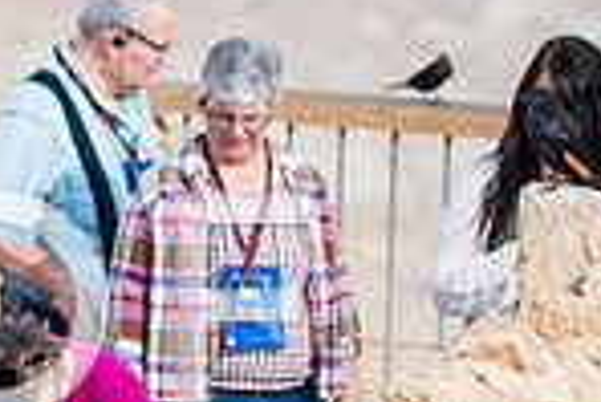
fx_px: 6417
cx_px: -268
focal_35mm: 384
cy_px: 307
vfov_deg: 3.6
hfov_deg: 5.3
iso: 200
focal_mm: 98
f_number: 2.8
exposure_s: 1/4000
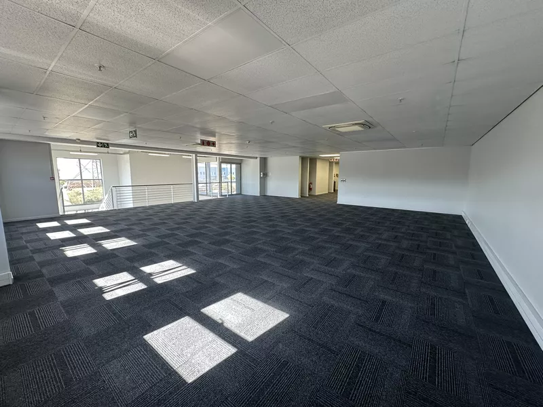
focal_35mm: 14
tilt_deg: -7.3
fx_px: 220
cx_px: 272
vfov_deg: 85.7
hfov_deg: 102.1
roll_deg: -1.0
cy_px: 204
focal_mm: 2.22
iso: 100
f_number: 2.2
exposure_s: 1/99
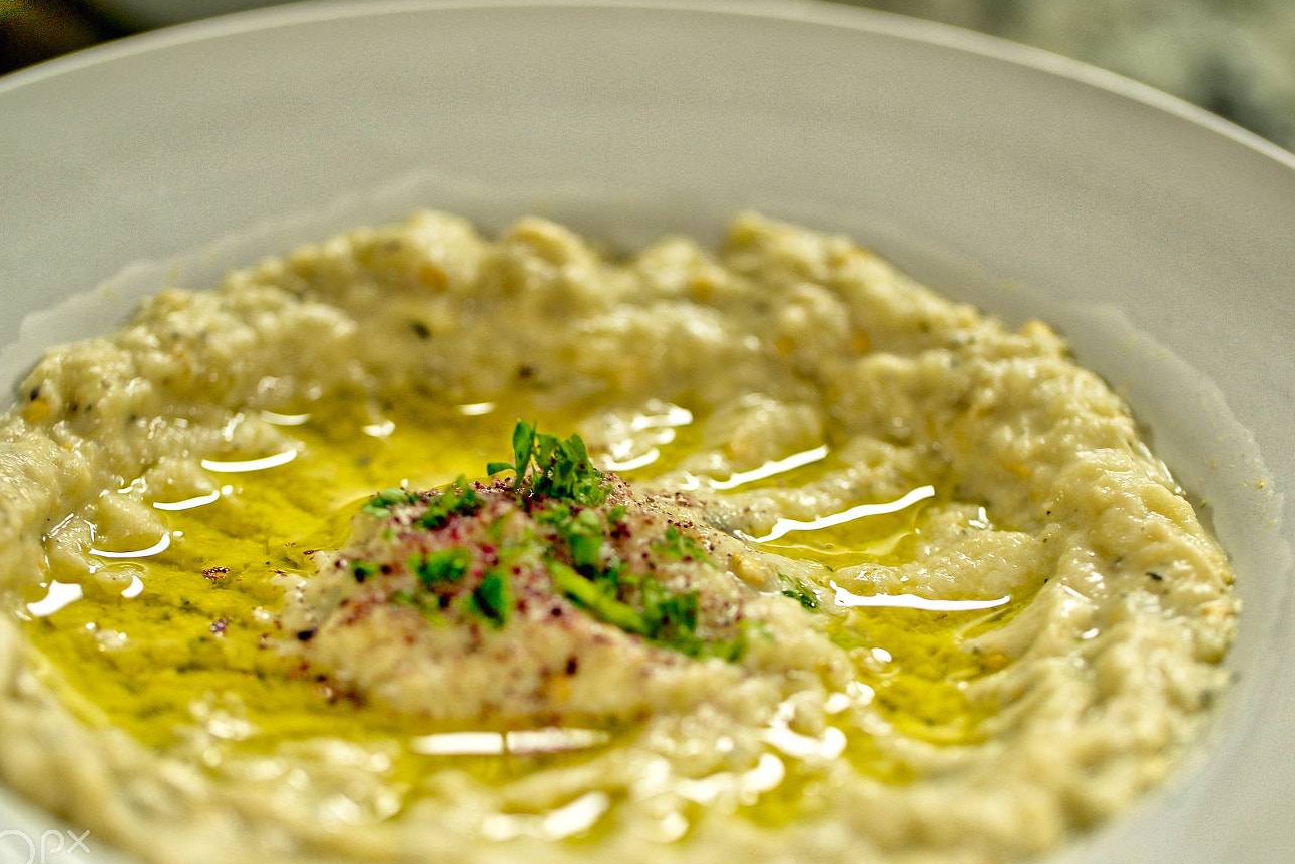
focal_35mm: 130
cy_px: 450
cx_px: 643
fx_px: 4677
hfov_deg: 15.8
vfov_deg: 10.6
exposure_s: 1/80
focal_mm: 70
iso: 100
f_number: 2
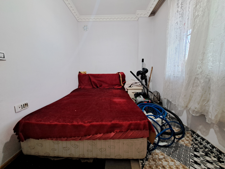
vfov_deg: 89.9
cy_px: 84
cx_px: 112
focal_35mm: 13
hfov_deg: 106.2
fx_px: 84
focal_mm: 1.74
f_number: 2.2
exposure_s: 1/25
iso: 400
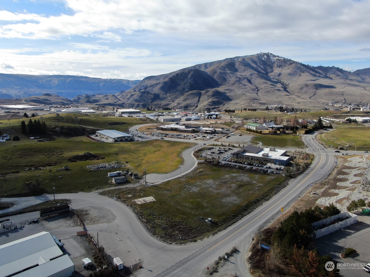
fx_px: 267
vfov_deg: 54.9
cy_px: 133
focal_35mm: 25
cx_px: 180
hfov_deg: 69.4
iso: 100
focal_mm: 4.39
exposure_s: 1/1600
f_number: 2.8
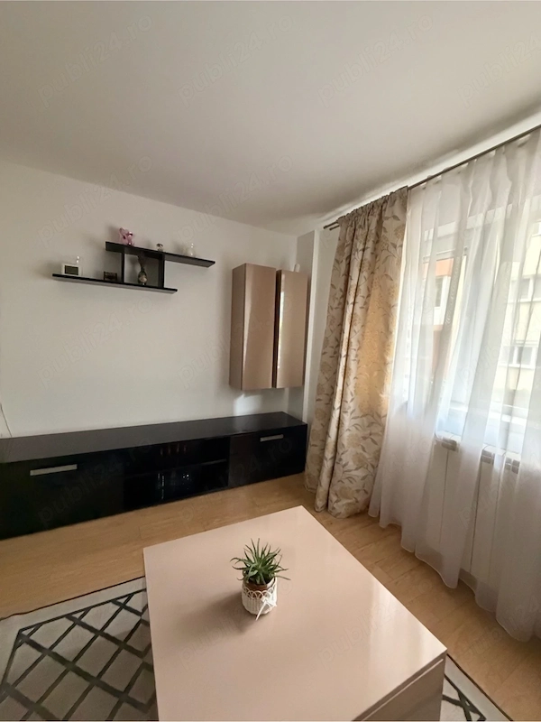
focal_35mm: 14
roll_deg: -2.9
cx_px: 270
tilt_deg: -4.6
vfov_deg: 102.1
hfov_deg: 85.7
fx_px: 292
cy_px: 361
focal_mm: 2.22
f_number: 2.2
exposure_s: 1/50
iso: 1250
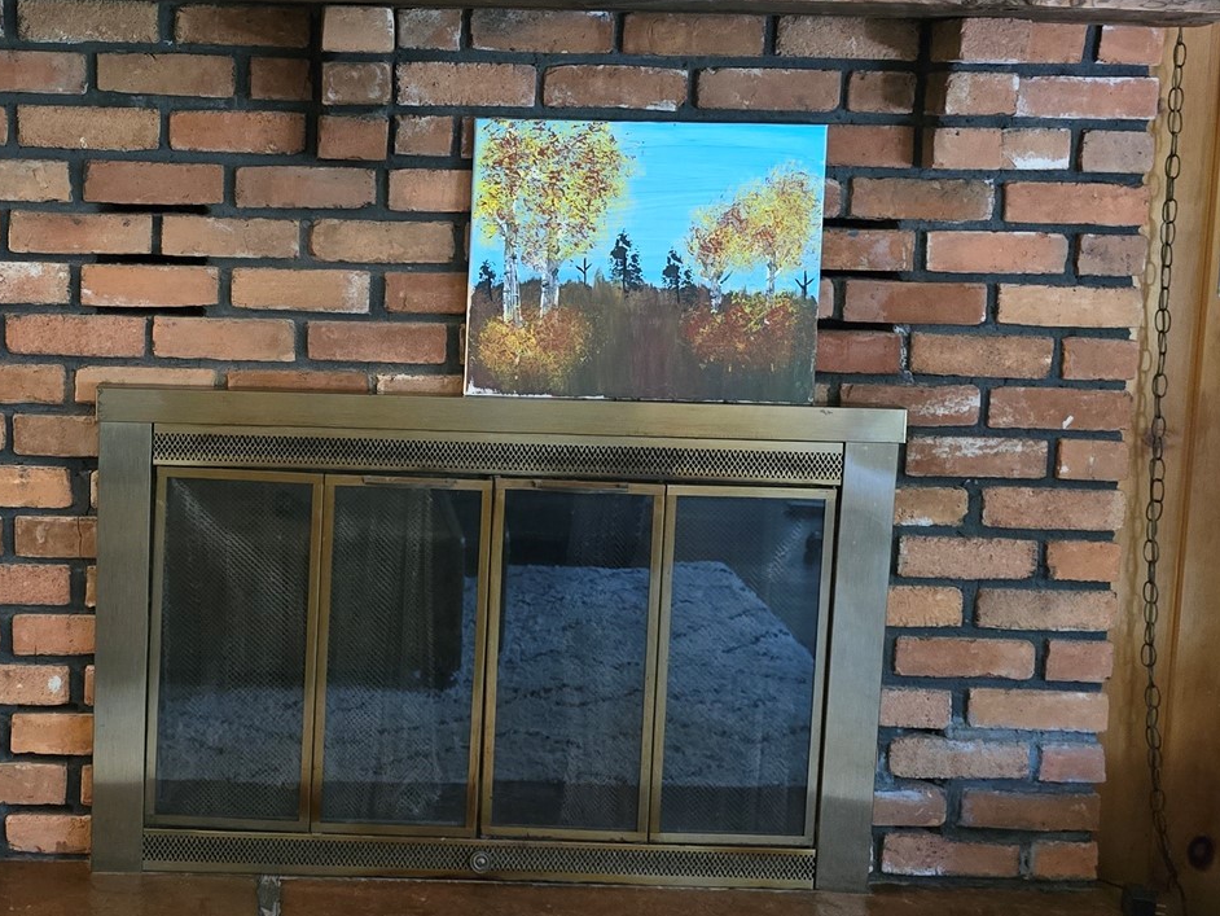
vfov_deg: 29.0
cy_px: 345
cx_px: 273
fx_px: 1763
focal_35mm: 50
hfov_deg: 37.1
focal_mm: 6.3
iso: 1600
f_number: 1.7
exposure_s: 1/60
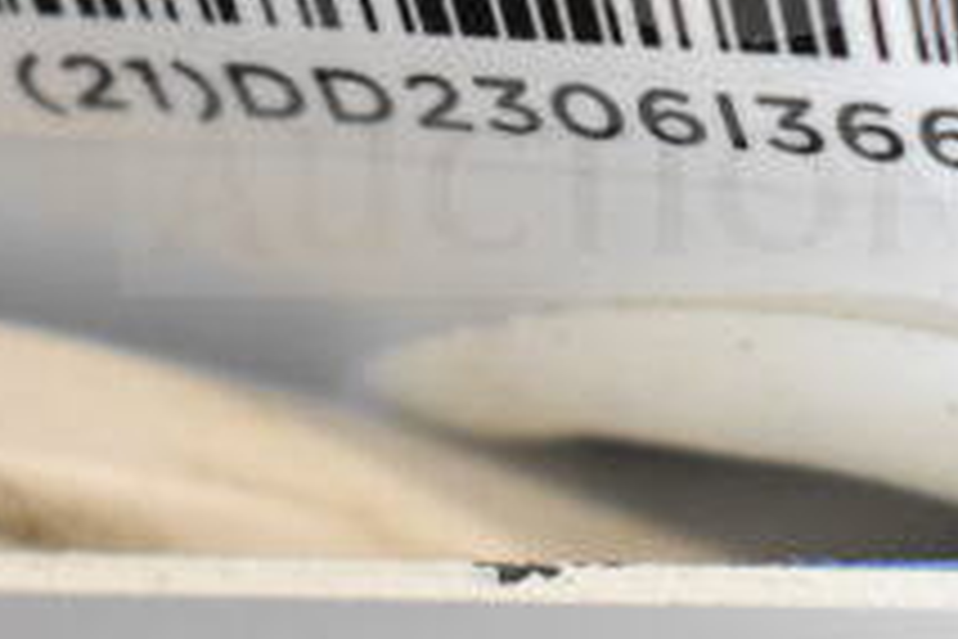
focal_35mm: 172
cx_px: 621
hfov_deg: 11.9
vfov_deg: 7.9
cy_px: -61
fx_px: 4577
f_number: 4.8
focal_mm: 40
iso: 3200
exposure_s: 1/60
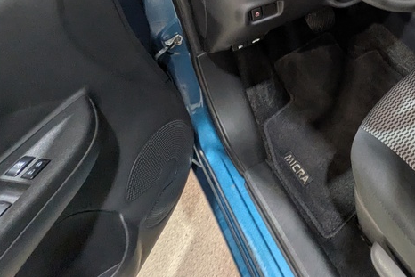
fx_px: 369
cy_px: -39
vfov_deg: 34.5
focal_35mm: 32
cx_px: 411
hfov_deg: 48.7
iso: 48
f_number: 2.2
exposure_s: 1/30
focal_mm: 1.83
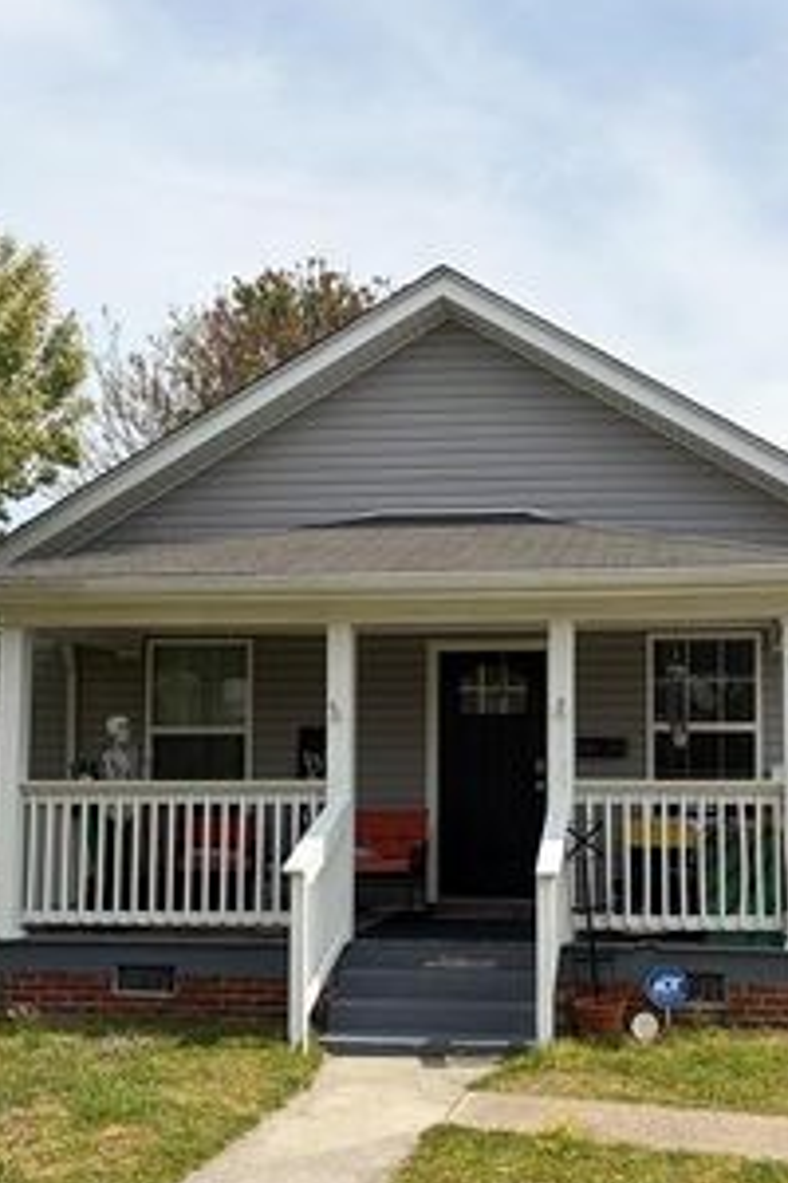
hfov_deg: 29.7
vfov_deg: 43.4
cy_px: 696
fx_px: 1477
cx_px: 516
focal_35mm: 45
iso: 50
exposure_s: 1/3831
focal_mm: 5.96
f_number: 1.6
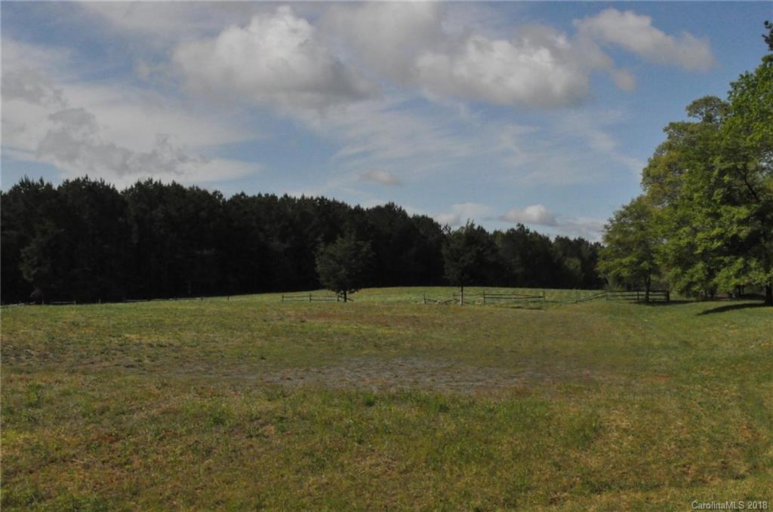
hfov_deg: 41.2
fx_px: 1029
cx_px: 386
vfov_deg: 28.0
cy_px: 256
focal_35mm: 48
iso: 3200
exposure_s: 1/500
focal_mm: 32
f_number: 22
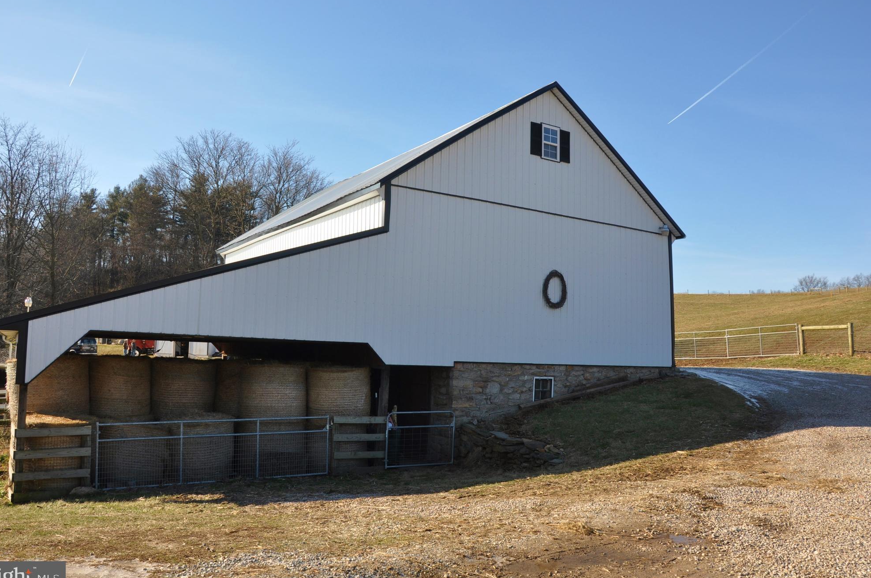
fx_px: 676
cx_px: 420
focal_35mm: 28
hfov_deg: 65.5
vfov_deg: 46.3
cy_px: 293
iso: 200
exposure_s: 1/250
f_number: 8
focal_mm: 18
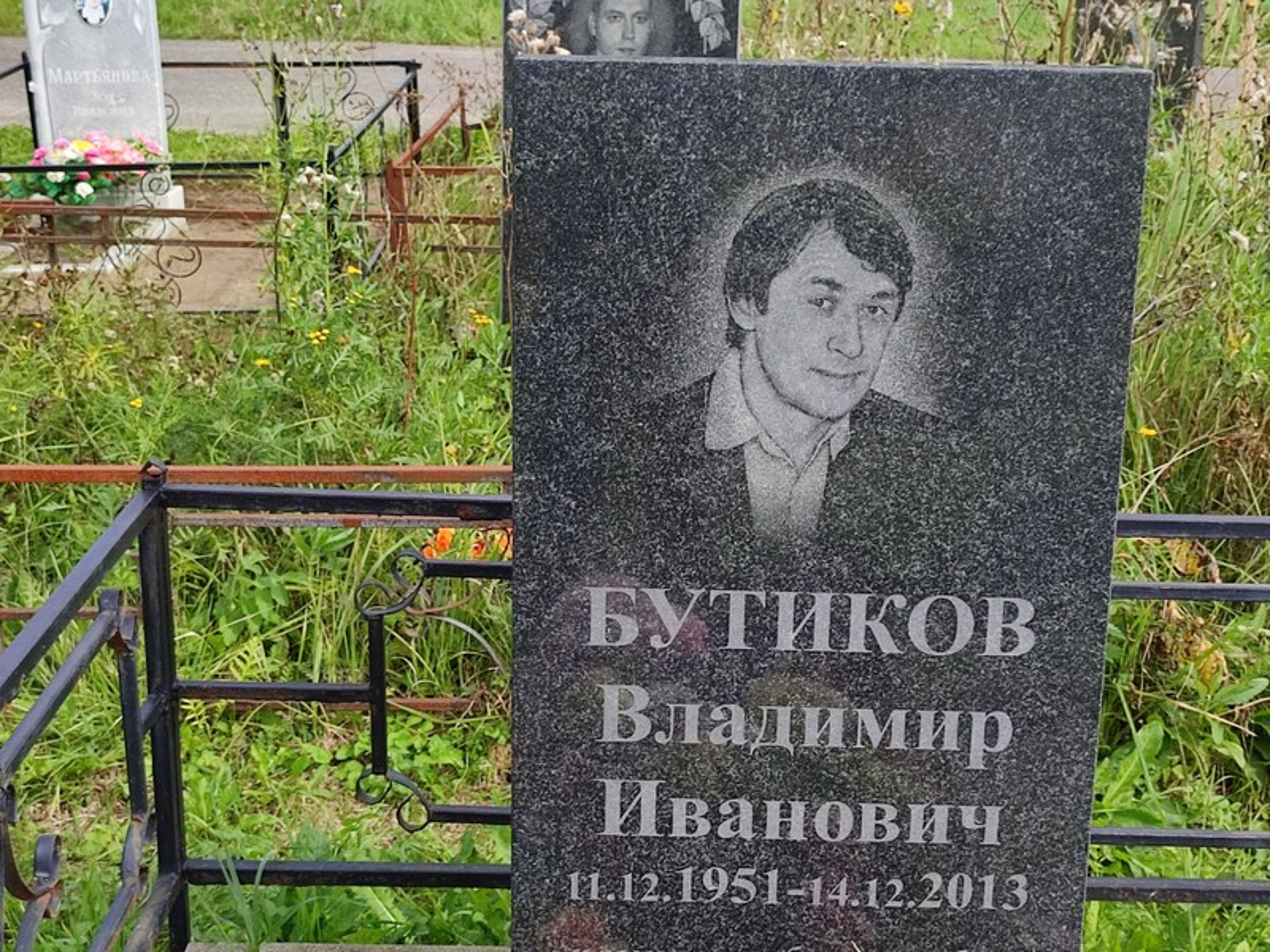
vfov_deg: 54.9
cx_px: 635
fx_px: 917
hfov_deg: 69.4
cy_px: 476
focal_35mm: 25
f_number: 1.9
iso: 50
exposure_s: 1/284
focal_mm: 6.04
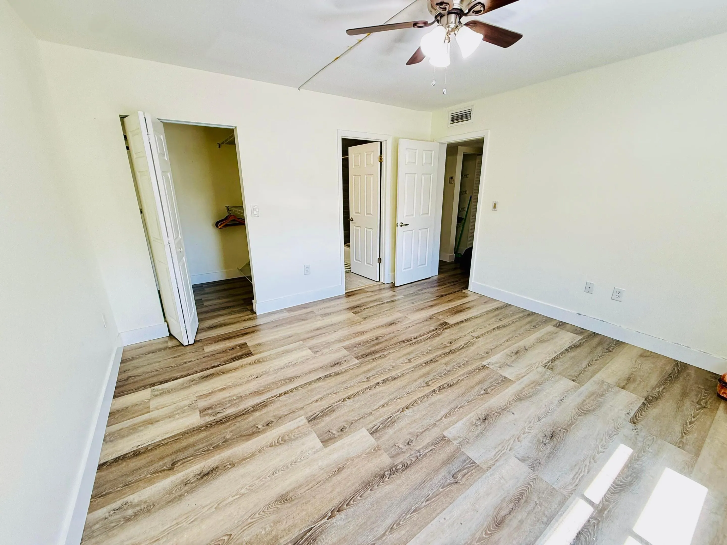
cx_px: 364
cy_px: 272
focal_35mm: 14
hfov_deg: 102.1
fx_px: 294
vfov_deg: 85.7
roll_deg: +0.3
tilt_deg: -15.6
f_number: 2.2
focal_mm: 2.22
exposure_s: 1/60
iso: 200
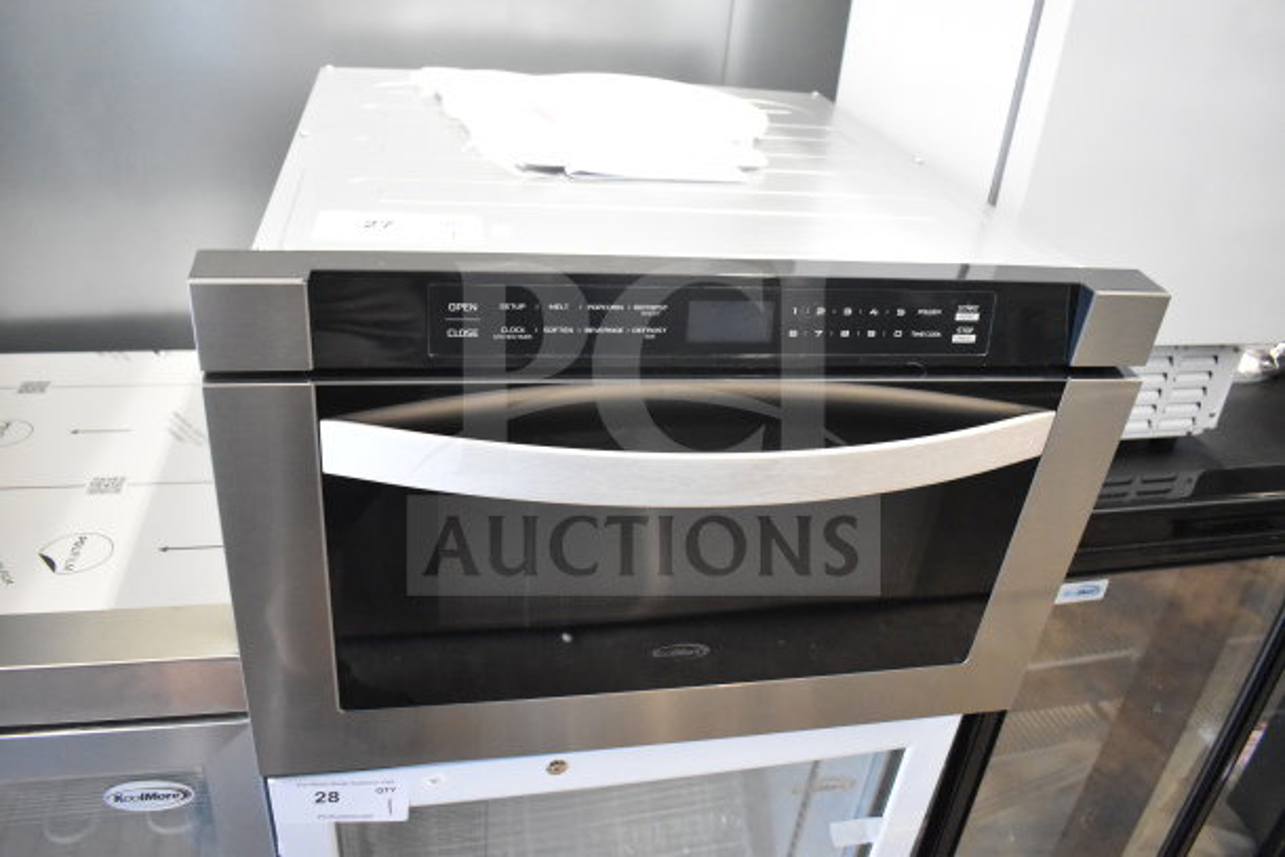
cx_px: 642
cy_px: 428
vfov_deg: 48.0
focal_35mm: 27
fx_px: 964
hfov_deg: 67.4
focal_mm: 18
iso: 6400
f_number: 4.5
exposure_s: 1/80
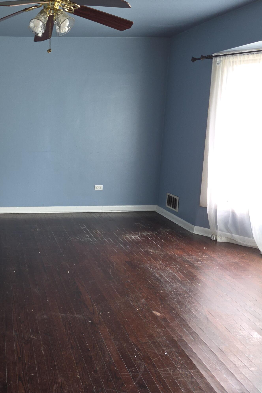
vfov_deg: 53.1
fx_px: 393
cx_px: 15
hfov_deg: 34.3
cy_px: 194
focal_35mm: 36
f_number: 1.8
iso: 100
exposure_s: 1/24
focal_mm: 5.4
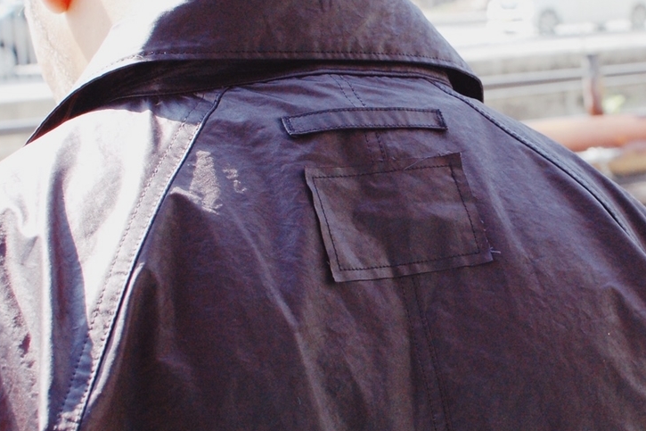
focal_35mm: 87
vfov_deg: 15.7
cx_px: 445
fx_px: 1558
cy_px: 215
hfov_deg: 23.3
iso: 800
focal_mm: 35
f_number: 8
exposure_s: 1/250
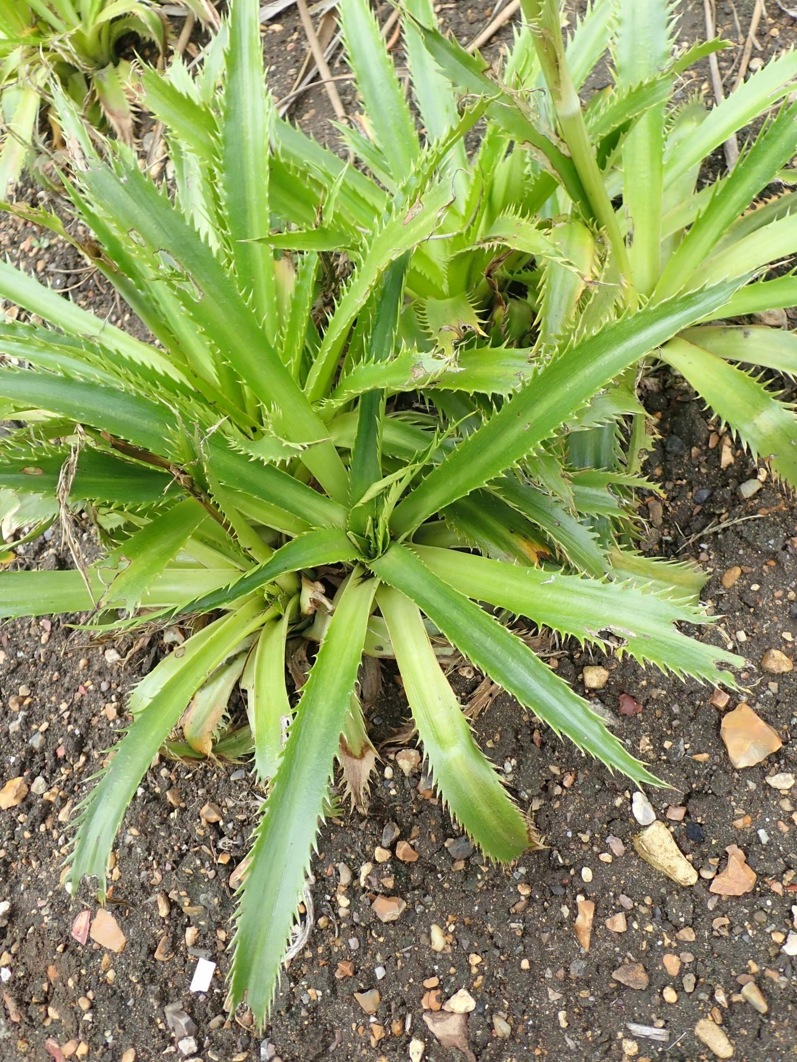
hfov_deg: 46.8
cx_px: 398
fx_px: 921
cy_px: 531
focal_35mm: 30
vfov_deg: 60.0
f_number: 3.2
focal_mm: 5.5
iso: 100
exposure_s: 1/125
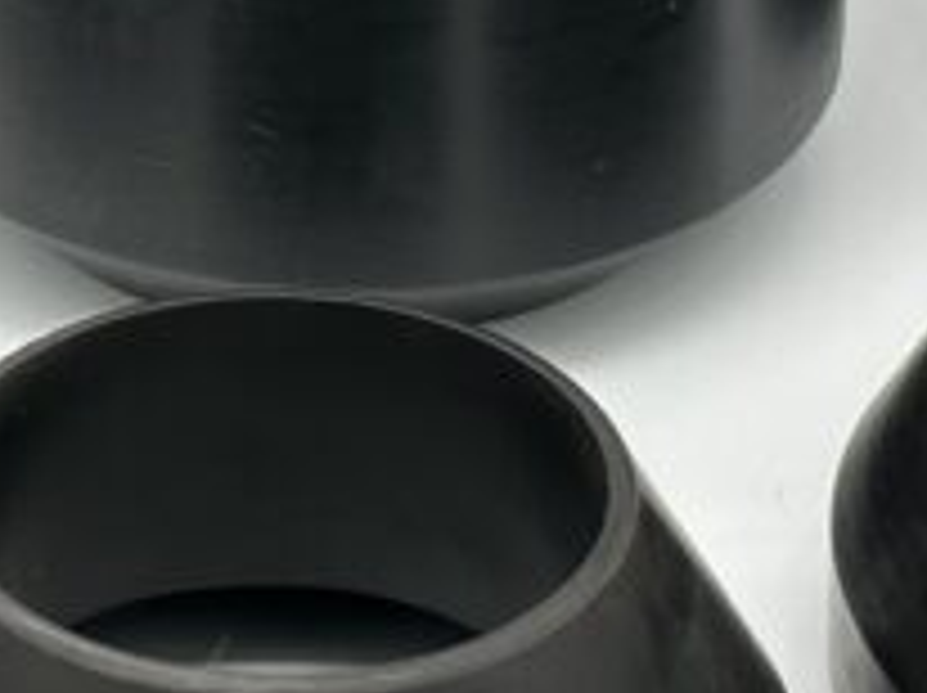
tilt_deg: -28.2
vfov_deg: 6.1
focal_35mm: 239
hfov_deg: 8.2
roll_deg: +1.8
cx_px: -45
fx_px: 6393
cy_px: -302
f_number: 1.78
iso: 64
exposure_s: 1/340
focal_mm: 6.86
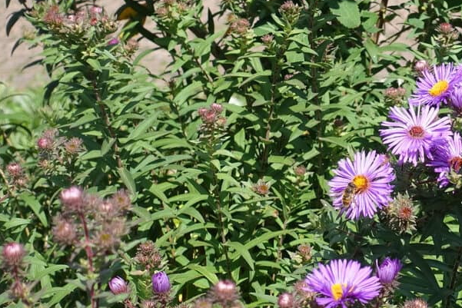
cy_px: 224
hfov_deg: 13.9
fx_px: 1874
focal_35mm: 146
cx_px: 455
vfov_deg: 9.4
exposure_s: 1/320
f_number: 5.6
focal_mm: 25.7
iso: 125
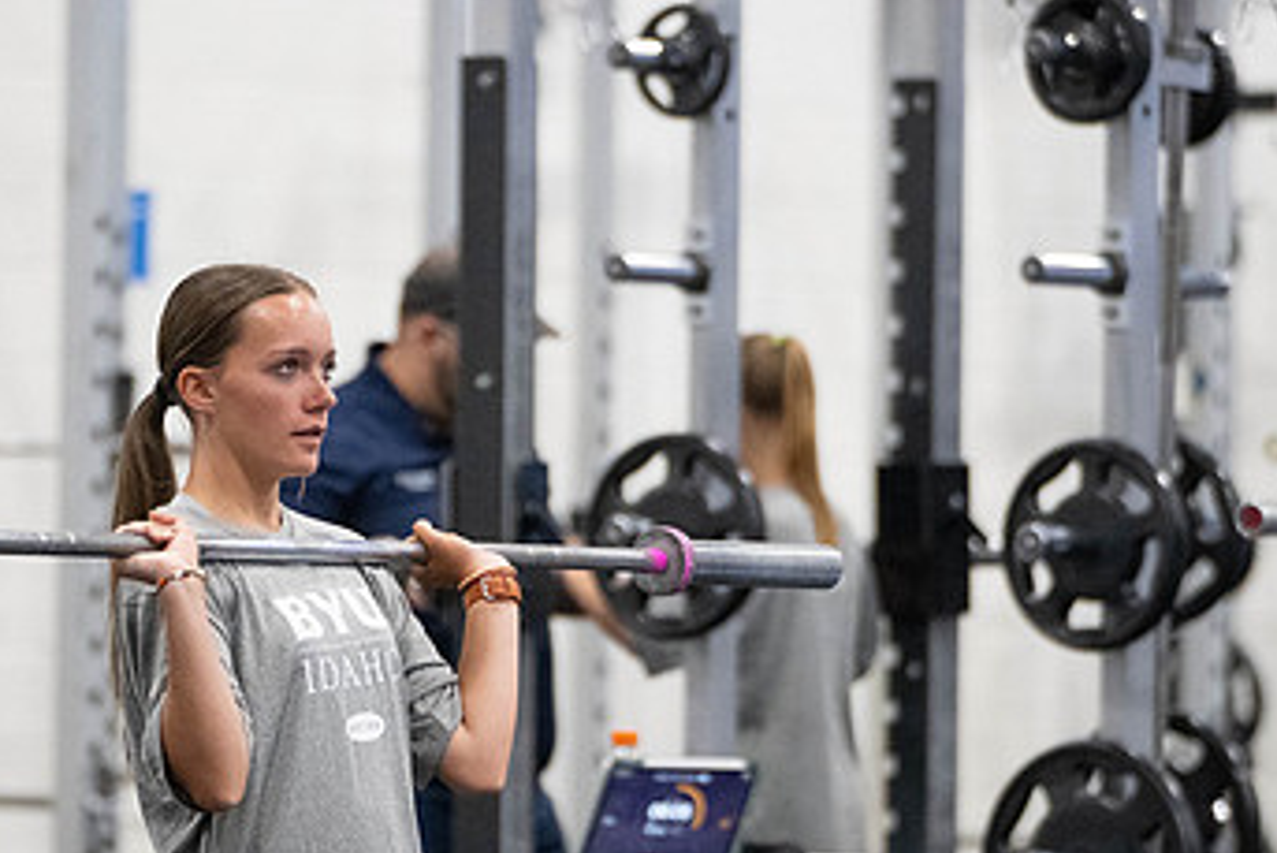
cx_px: 702
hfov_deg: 7.6
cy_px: 613
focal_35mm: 271
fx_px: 9617
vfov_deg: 5.1
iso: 6400
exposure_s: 1/320
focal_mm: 140
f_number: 2.8
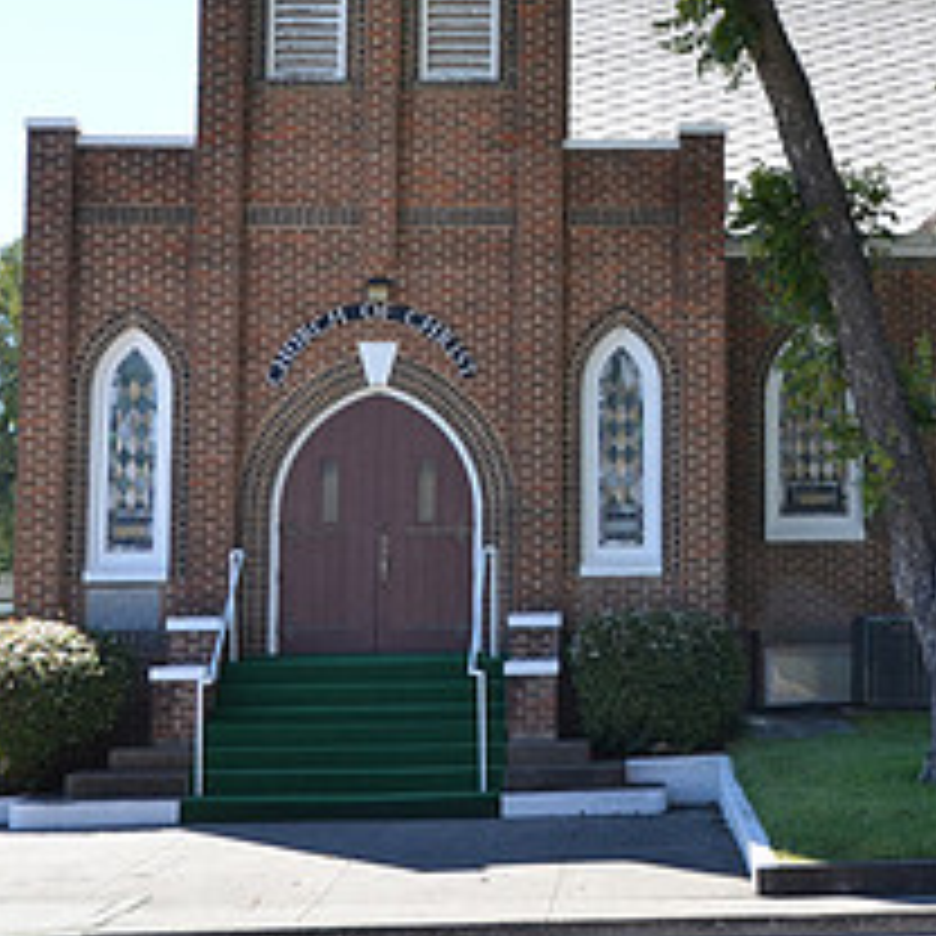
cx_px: 918
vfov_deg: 20.3
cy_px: 270
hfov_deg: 19.8
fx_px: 2600
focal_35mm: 85
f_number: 8
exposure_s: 1/250
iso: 200
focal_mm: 24
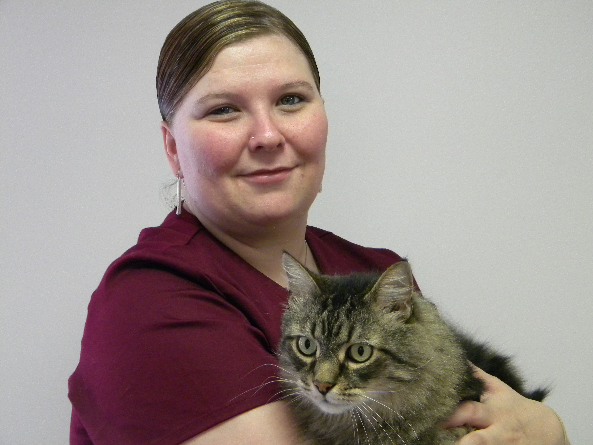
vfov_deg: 21.9
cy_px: 222
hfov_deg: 29.0
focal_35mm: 67
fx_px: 1148
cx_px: 296
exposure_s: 1/29.7
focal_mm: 12.2
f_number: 4.3
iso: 400
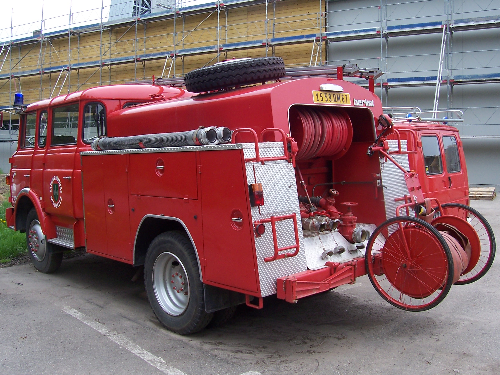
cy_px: 176
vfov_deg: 38.6
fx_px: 534
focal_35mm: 37
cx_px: 248
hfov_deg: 50.1
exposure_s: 1/125
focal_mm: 5.6
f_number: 5.6
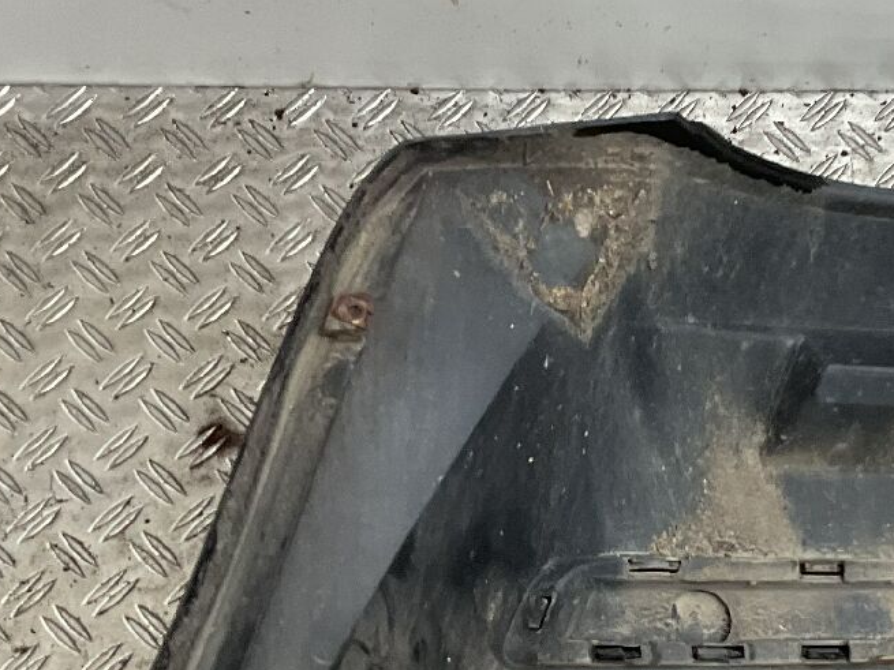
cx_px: 810
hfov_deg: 22.4
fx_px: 2195
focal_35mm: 85
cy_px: 456
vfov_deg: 17.3
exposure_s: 1/50
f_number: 1.8
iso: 40
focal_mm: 3
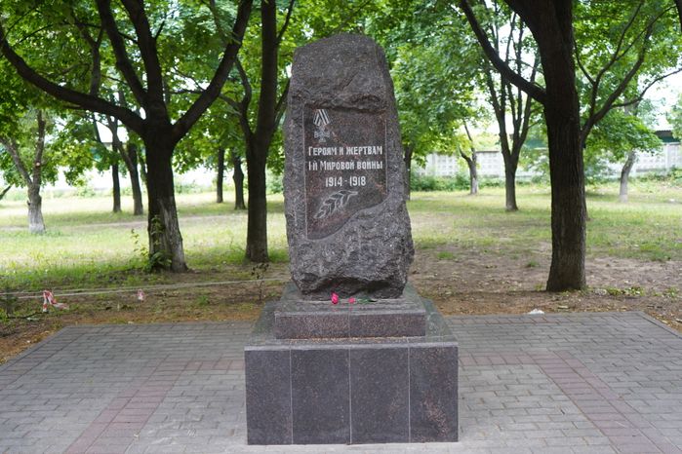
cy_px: 227
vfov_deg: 38.9
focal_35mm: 34
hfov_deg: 55.8
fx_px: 644
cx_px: 341
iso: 800
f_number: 4
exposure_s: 1/160
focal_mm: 34
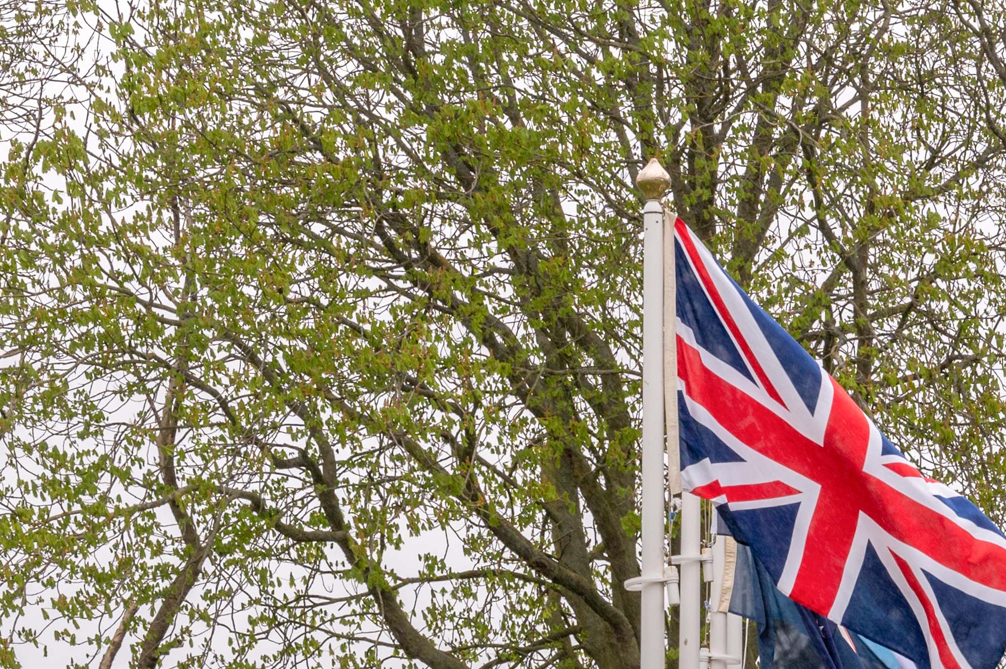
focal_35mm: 162
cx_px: 838
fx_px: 4524
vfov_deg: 8.3
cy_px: 959
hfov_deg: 12.6
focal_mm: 54
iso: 320
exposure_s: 1/250
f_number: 9
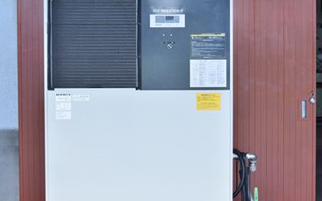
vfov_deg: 11.4
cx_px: 151
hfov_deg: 18.2
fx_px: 1006
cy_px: 113
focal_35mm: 115
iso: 1250
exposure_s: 1/800
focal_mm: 55
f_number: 6.3
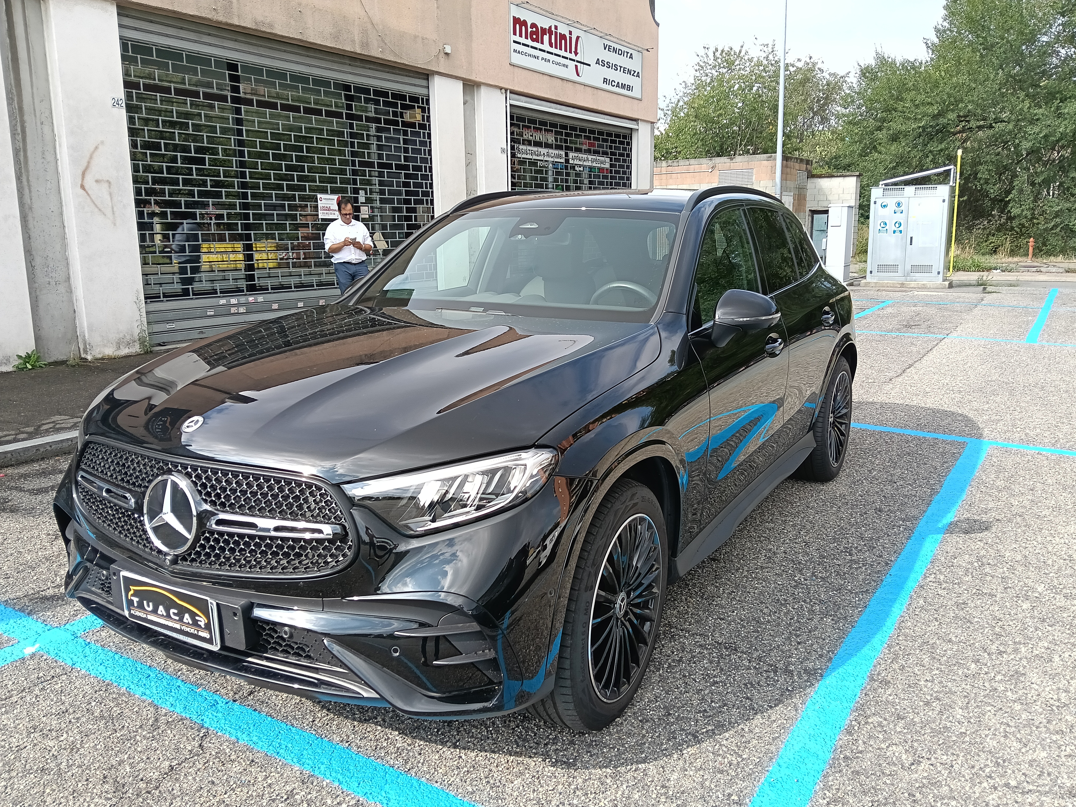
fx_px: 839
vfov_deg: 51.4
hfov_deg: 65.3
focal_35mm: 27
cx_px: 538
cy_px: 404
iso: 100
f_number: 1.8
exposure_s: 1/216
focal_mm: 3.98
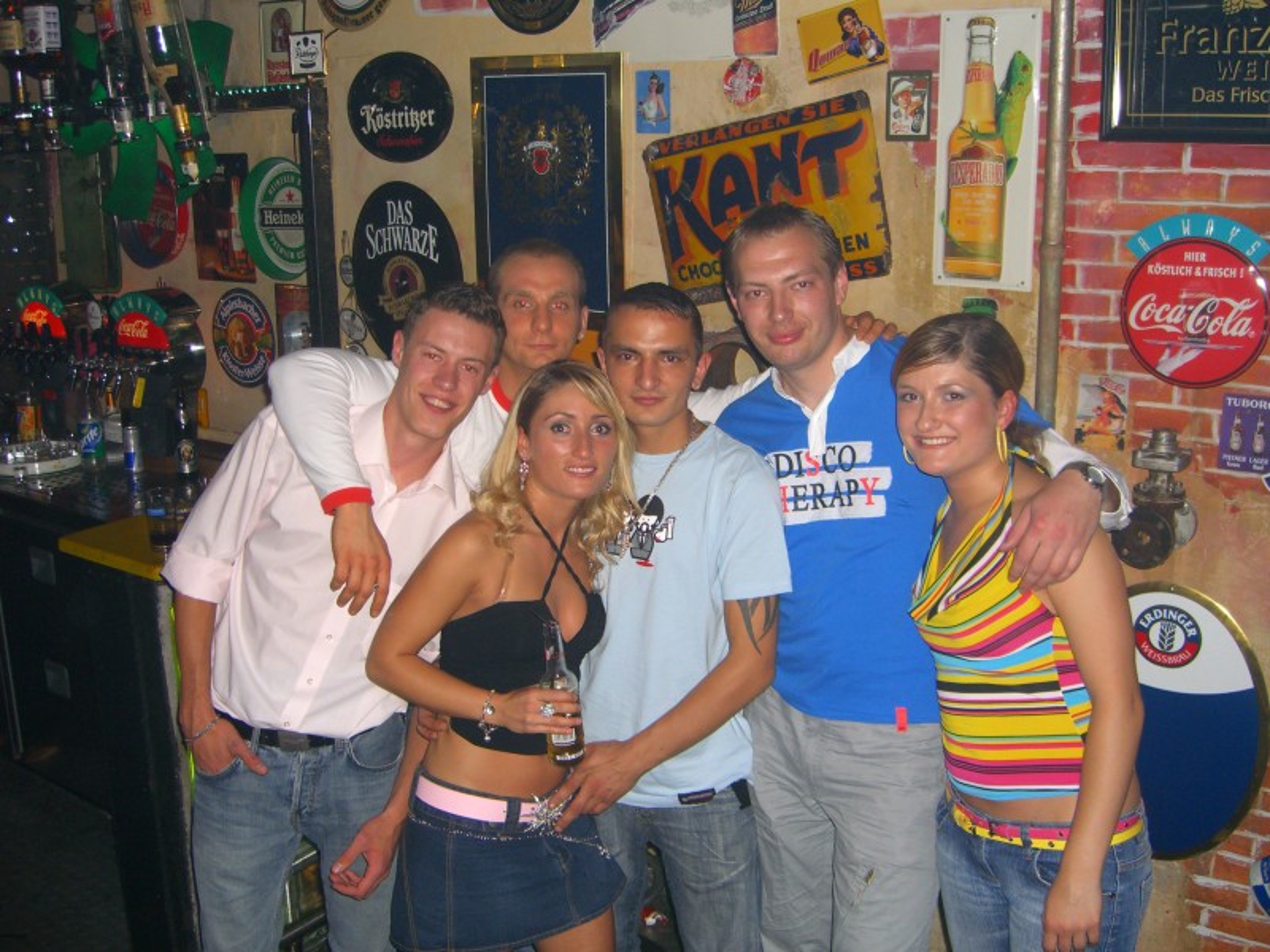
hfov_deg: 49.0
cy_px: 476
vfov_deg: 37.7
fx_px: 1394
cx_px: 635
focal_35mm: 38
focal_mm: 7.9
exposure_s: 1/60
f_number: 2.8
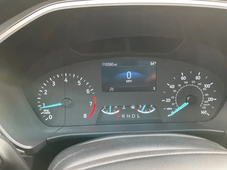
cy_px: 85
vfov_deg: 48.2
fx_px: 190
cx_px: 114
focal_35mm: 29
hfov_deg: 61.7
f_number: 1.8
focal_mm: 3
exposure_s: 1/79
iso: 64
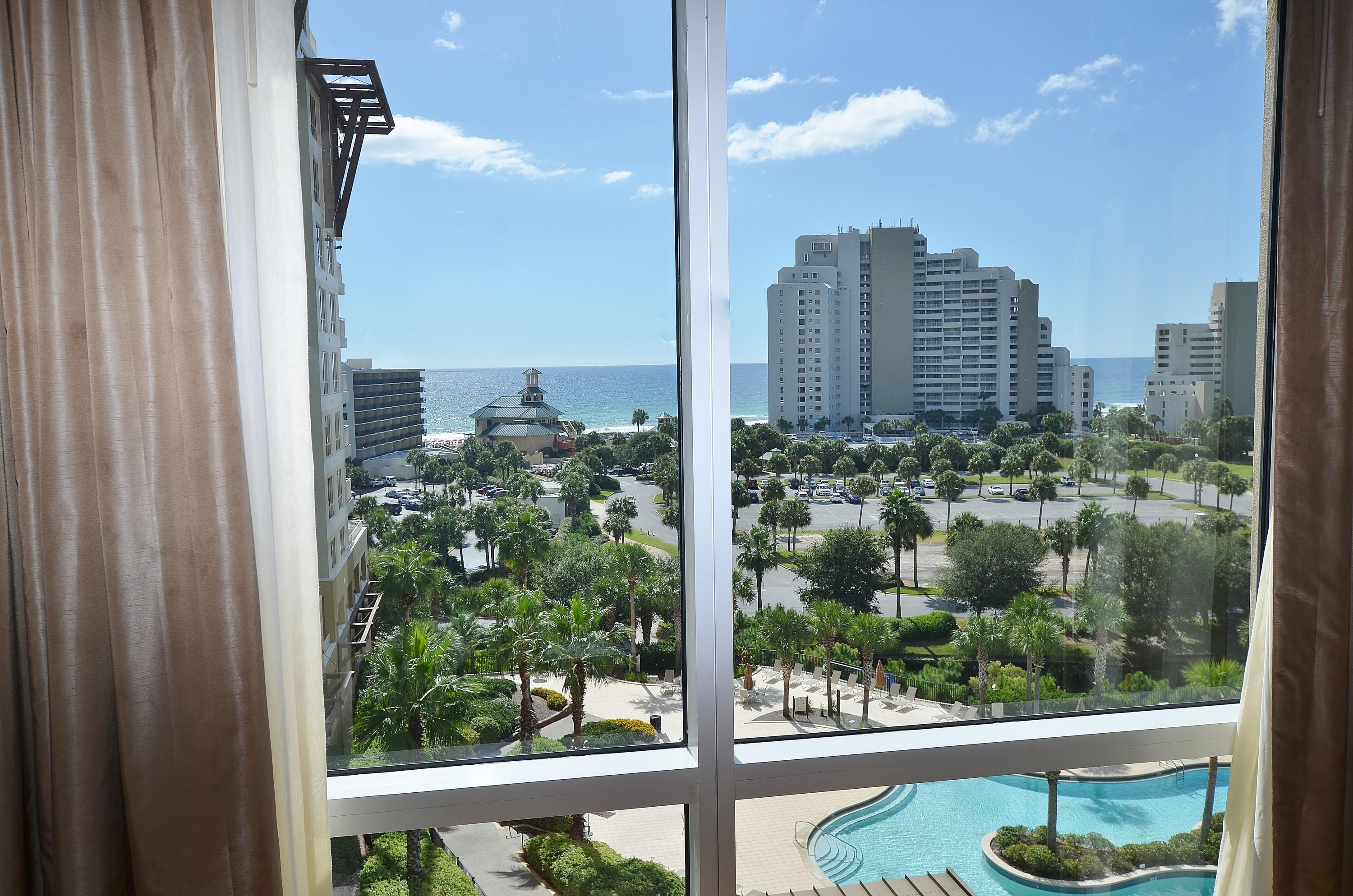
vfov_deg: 47.7
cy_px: 448
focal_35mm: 27
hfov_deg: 67.5
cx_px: 676
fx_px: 1013
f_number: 8
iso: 100
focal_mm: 18
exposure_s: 1/250
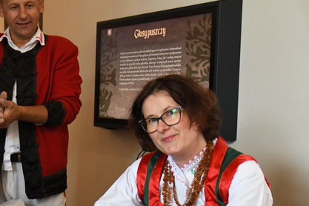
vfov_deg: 19.2
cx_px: 30
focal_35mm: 71
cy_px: 111
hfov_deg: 27.4
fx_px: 609
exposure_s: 1/200
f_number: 3
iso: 3200
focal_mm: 25
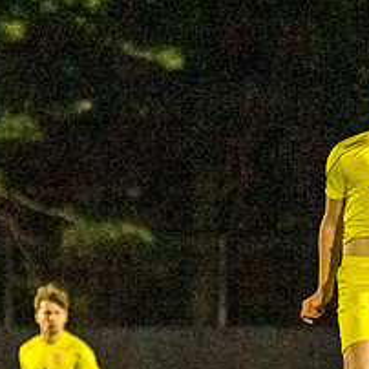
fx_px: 10649
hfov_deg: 2.0
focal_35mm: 883
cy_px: 500
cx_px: 278
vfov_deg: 2.0
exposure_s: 1/1250
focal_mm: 160
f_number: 2.8
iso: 4000
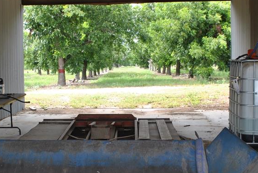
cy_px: 85
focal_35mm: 55
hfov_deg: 36.2
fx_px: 395
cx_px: 113
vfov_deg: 24.7
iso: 125
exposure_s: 1/125
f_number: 5.6
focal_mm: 20
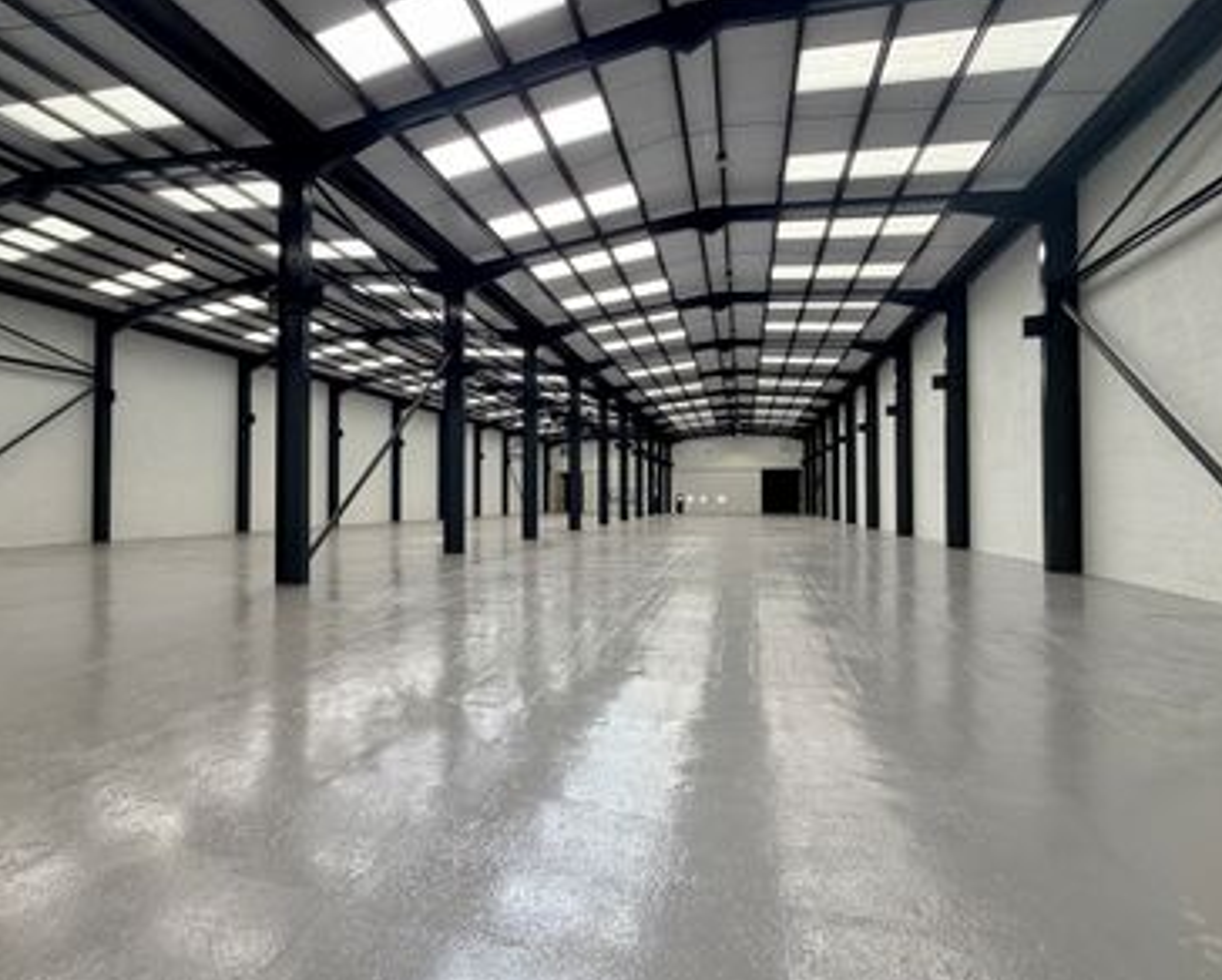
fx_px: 543
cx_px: 588
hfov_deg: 96.7
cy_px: 487
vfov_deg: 84.1
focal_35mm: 15
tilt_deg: +2.8
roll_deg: +0.3
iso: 40
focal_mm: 2.22
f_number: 2.2
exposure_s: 1/182
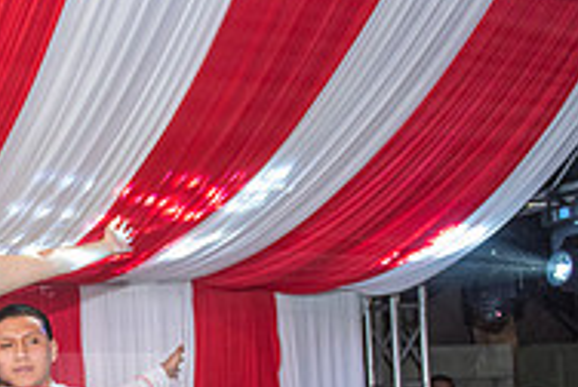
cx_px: -71
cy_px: 425
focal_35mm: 74
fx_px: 1190
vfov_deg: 17.8
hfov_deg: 25.2
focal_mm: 24
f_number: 3.2
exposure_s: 1/160
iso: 800
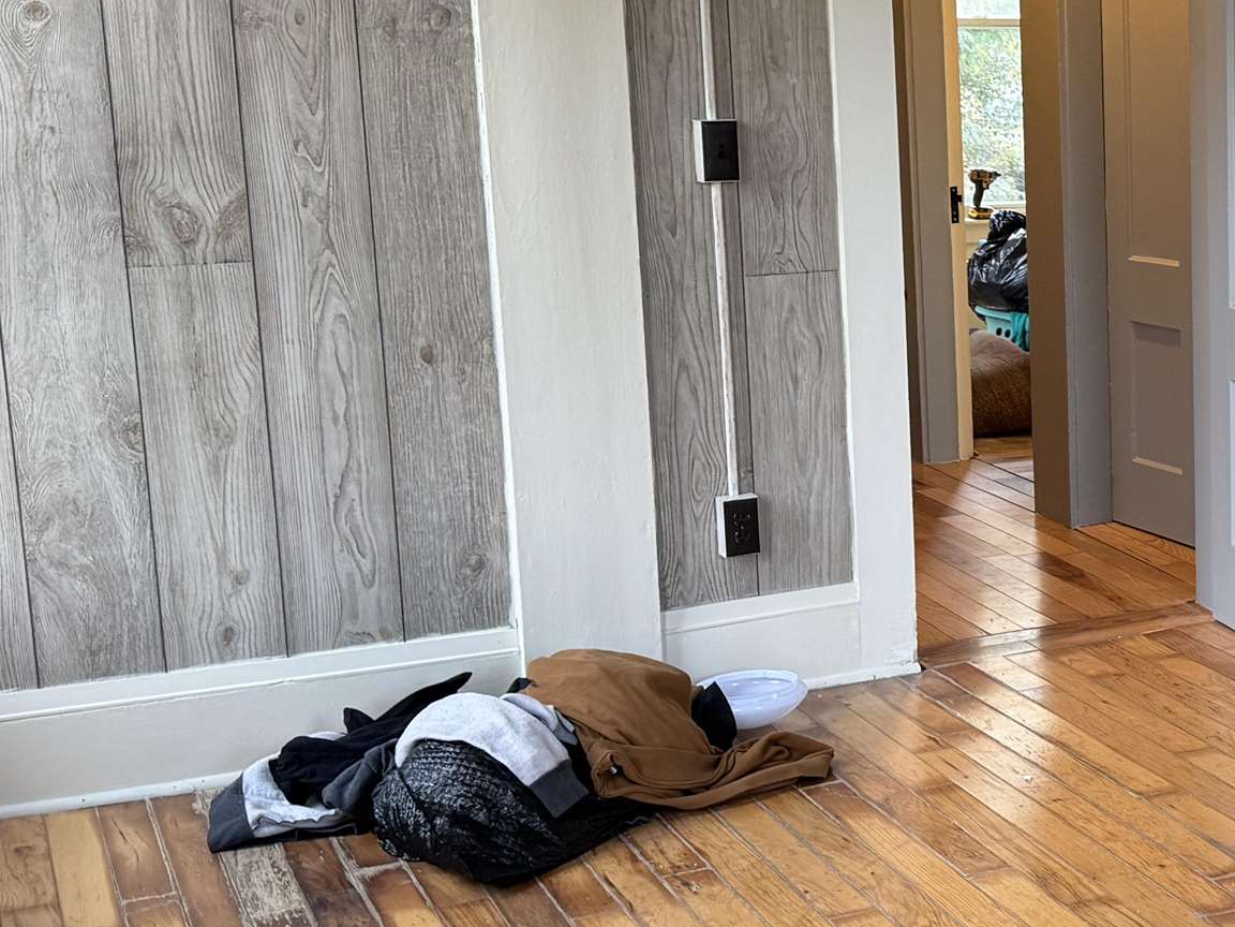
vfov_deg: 22.9
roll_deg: +0.2
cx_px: 1218
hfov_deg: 28.5
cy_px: 443
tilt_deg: -10.7
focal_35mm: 64
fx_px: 2283
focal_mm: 6.76
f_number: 1.78
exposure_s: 1/120
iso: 200
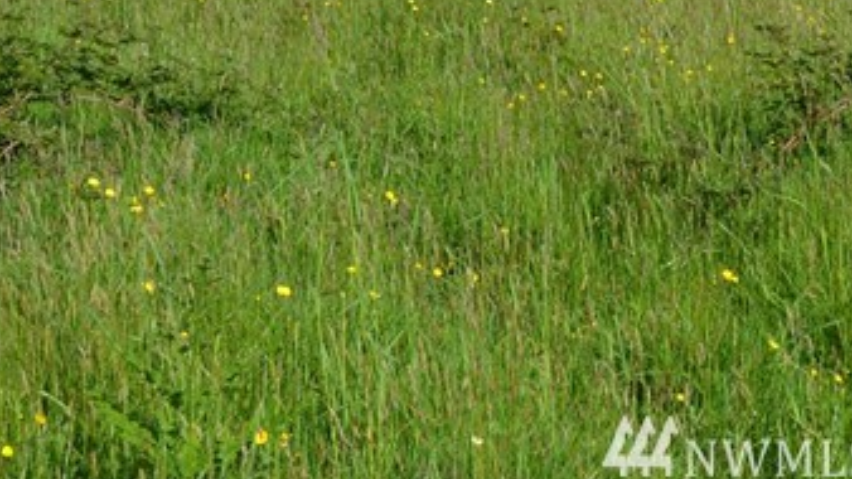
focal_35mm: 111
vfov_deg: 10.3
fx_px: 2507
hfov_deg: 19.0
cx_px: 744
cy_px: -371
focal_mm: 22
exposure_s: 1/250
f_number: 8
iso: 100
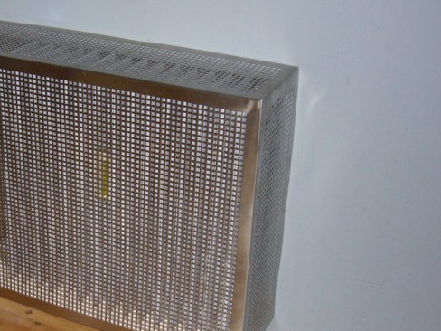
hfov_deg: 29.7
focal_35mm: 64
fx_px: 815
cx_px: 103
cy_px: 183
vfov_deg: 22.9
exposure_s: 1/30
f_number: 3.2
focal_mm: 6.4
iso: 160
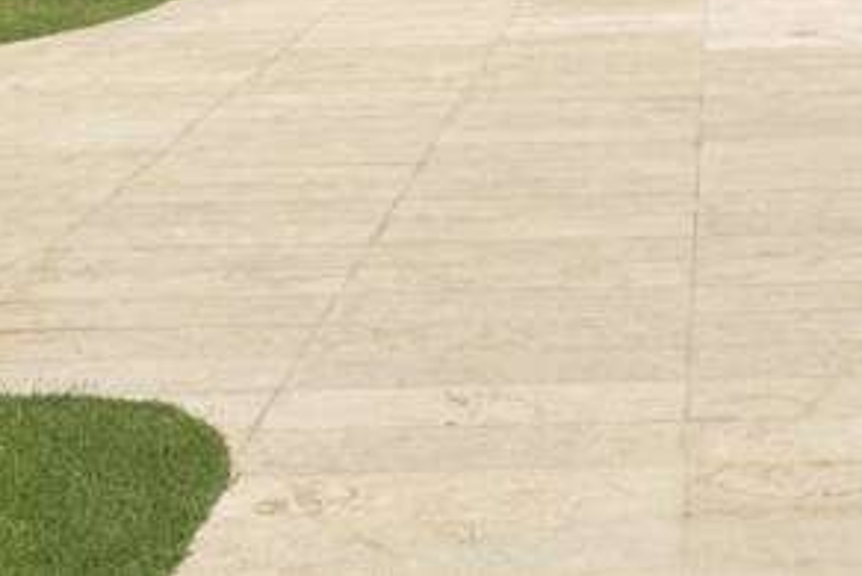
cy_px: -750
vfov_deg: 13.6
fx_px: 1845
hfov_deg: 25.6
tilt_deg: +13.8
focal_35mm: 77
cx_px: 751
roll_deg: +3.1
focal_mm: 6.76
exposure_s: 1/8130
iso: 80
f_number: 1.78
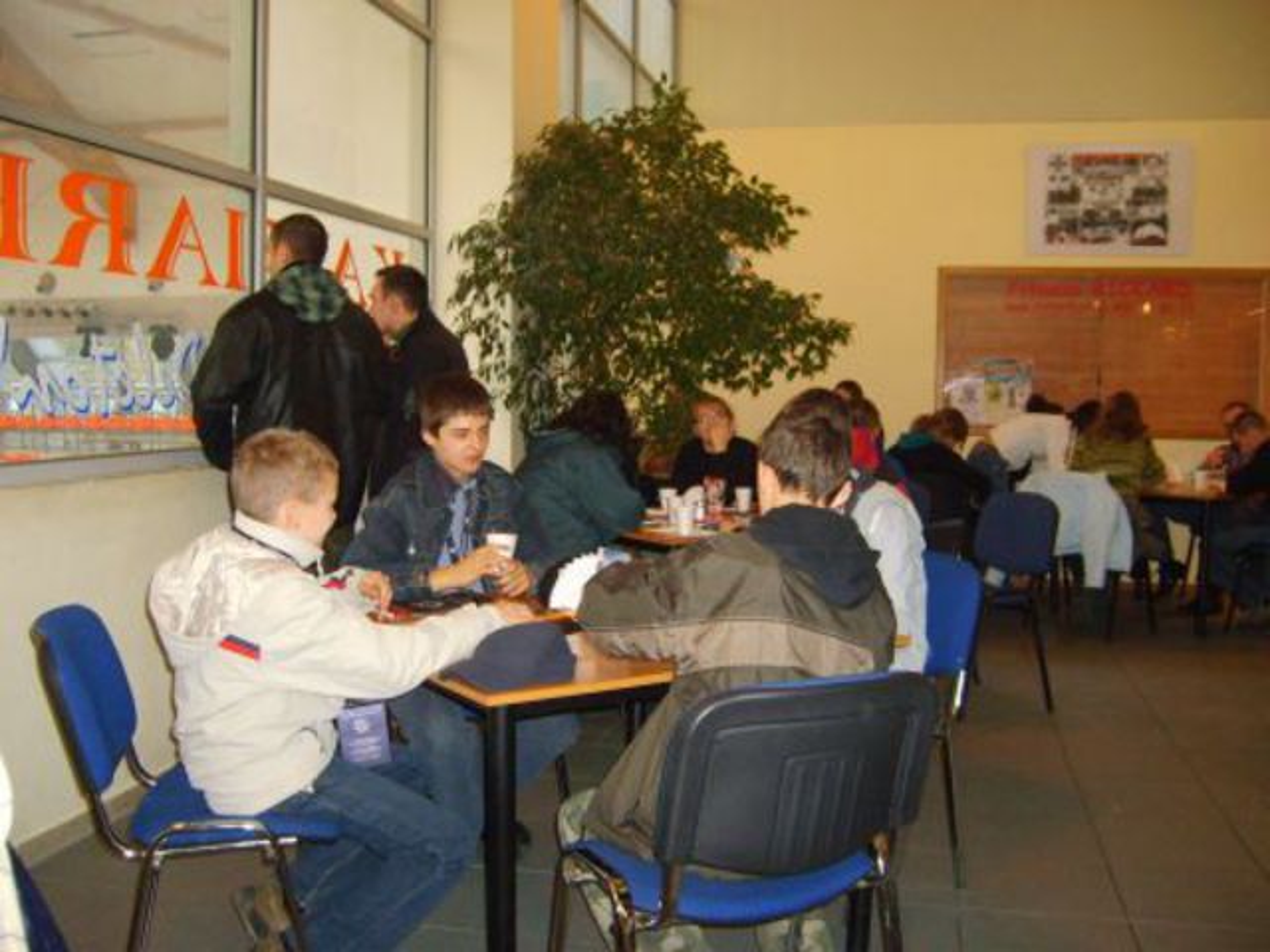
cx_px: 635
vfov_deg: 40.7
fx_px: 1284
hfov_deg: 52.6
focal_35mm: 35
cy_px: 476
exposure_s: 1/45
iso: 235
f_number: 2.8
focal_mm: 5.8
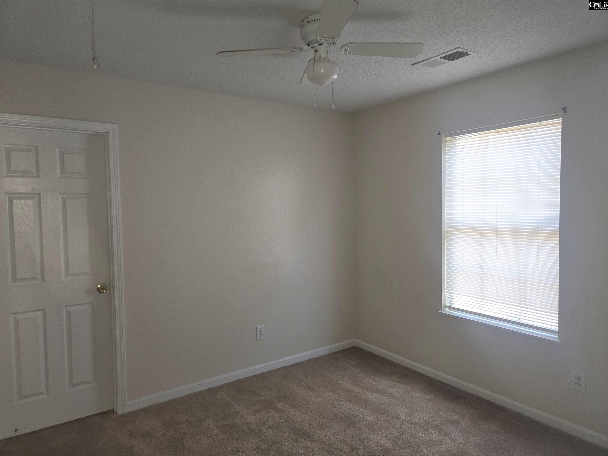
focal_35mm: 23
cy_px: 228
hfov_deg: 73.9
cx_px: 304
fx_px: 404
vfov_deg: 58.9
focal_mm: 5.4
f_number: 1.8
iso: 64
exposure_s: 1/60.2
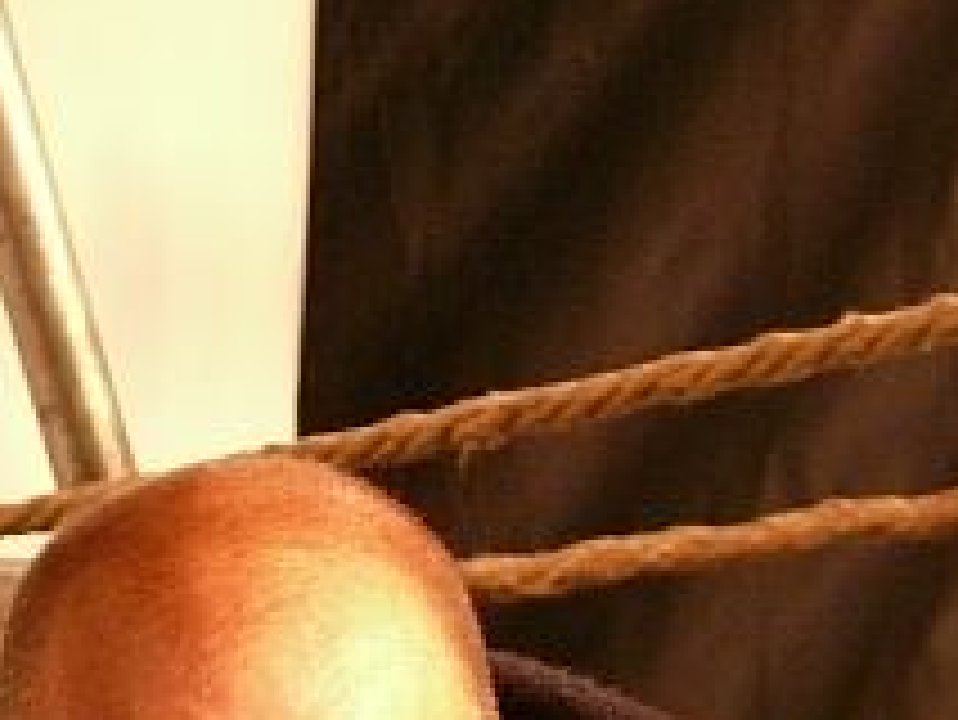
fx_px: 13347
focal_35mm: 482
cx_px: 1201
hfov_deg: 4.1
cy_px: 855
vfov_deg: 3.1
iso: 400
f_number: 3.6
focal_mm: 36.1
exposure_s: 1/20
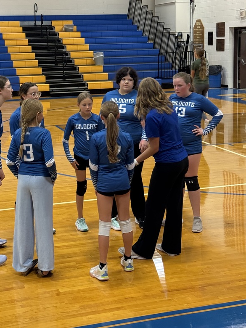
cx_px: 99
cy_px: 114
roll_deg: +1.3
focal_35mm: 63
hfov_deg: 23.3
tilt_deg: -6.7
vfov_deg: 30.5
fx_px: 597
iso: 320
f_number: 1.78
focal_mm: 6.76
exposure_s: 1/120
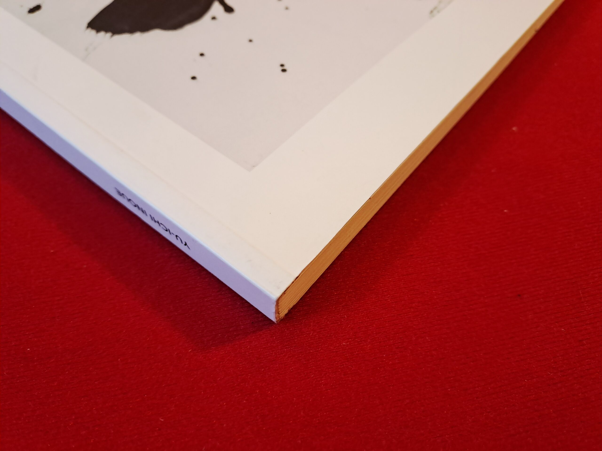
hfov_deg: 69.4
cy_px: 226
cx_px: 301
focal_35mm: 25
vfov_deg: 54.9
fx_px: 435
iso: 320
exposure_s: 1/50
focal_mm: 4.65
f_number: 1.8
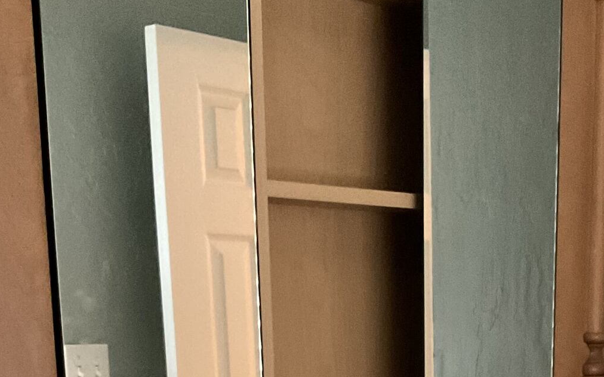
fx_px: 1152
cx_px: 481
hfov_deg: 28.8
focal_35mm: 70
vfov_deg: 16.9
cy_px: 560
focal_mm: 3
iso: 500
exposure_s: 1/24
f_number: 1.8
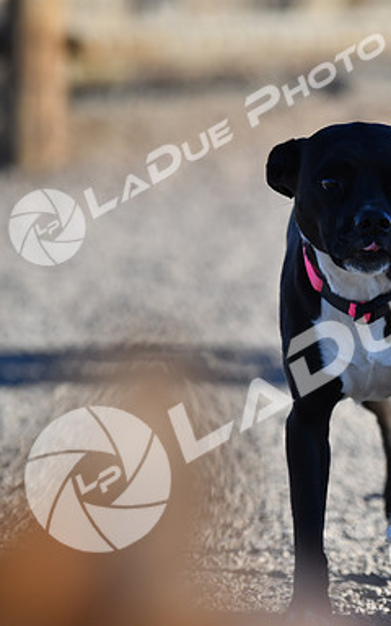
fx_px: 6100
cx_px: 386
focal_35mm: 358
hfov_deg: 3.7
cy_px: 312
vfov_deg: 5.9
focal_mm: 155
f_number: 2.8
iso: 280
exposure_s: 1/4000
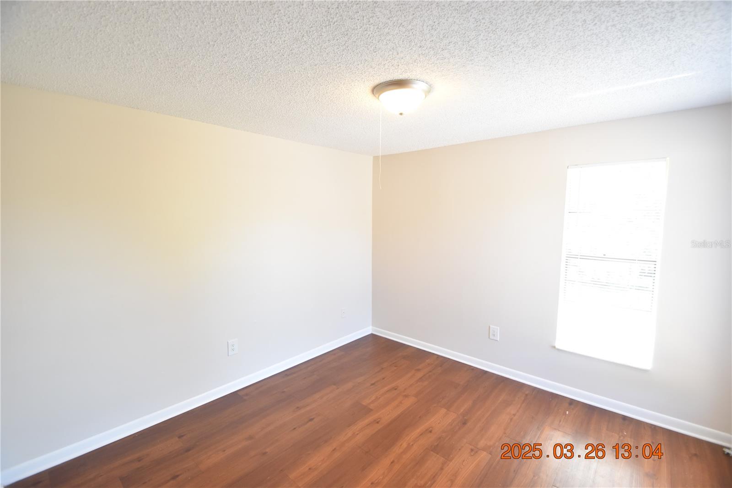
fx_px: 305
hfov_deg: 100.4
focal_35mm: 15
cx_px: 366
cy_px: 244
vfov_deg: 77.3
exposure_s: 1/60
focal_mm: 10
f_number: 4
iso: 800
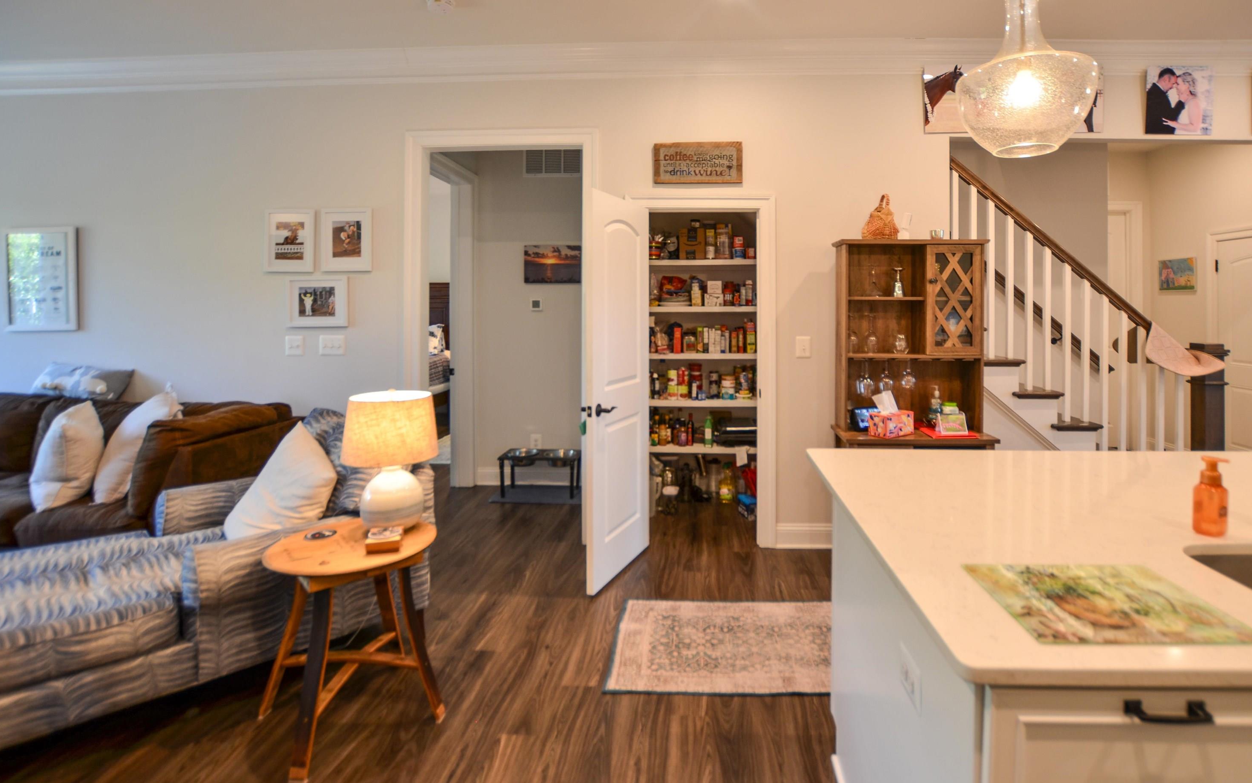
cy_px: 387
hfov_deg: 97.8
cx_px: 625
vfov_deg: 71.3
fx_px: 546
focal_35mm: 16
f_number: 3.5
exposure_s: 1/15
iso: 100
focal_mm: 10
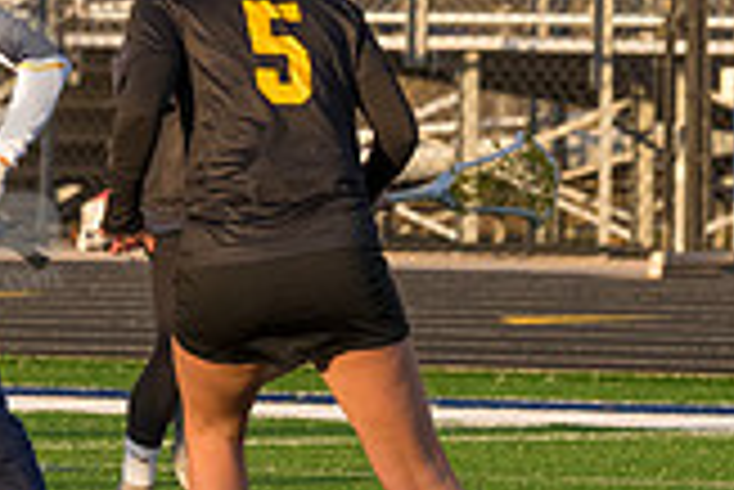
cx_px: -77
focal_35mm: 1067
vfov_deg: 1.3
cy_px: 135
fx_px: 21774
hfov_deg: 1.9
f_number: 5.6
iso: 800
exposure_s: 1/1600
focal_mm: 200
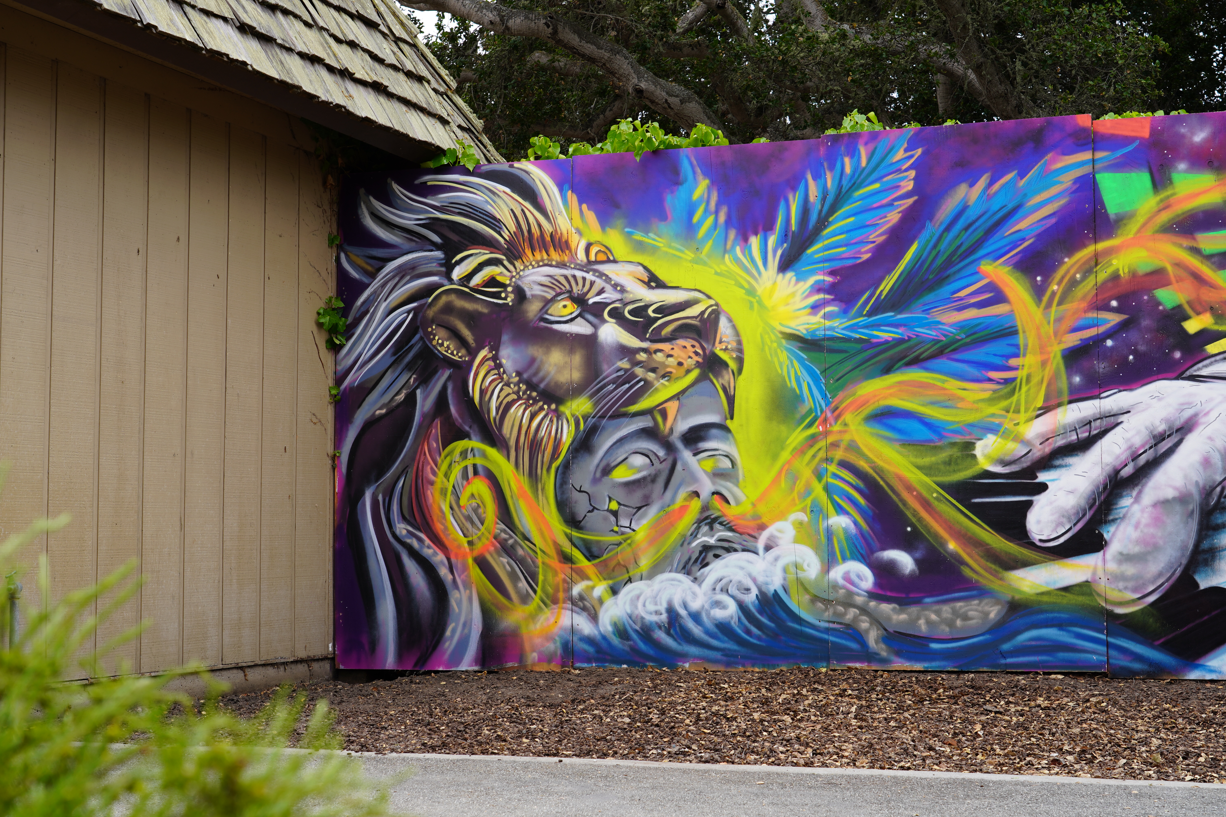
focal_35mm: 55
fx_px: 1873
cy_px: 408
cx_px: 613
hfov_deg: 36.2
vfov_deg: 24.6
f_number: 7.1
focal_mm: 55
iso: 100
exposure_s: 1/100
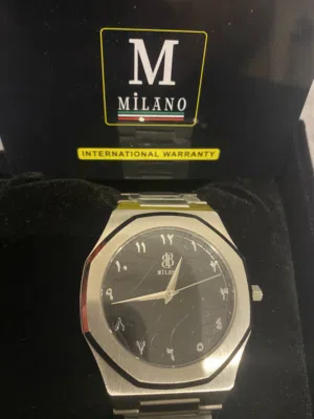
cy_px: 210
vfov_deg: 69.4
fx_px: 302
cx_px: 157
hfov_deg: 54.9
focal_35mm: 25
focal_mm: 4.25
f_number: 1.8
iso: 640
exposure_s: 1/25
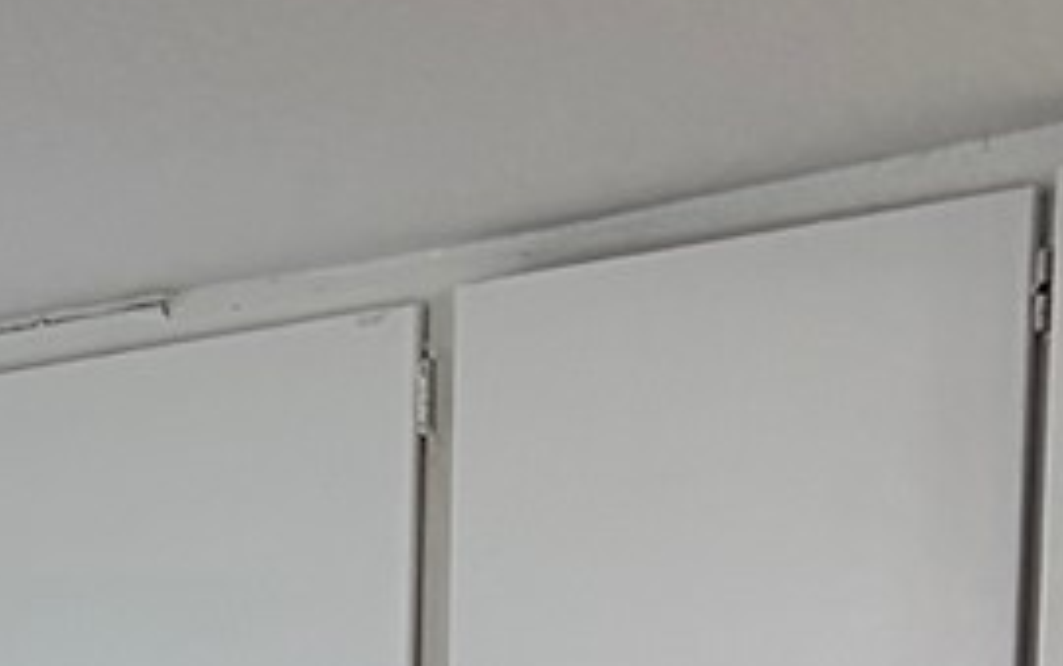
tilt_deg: -3.7
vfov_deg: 5.7
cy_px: 2333
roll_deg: -0.4
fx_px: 6057
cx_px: -1102
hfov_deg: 9.4
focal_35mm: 209
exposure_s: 1/120
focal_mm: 5.96
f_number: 1.6
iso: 80
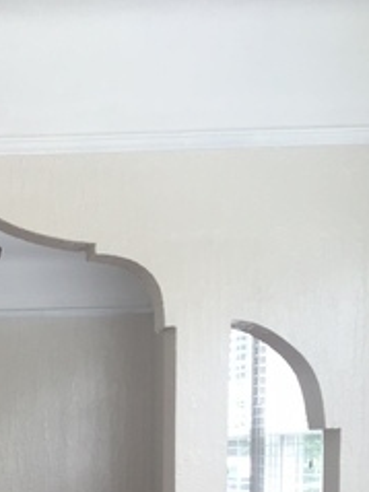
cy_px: 617
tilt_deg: -6.0
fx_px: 1152
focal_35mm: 81
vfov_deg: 22.0
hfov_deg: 17.0
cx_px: -122
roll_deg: +0.5
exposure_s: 1/40
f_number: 2.2
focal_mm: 4.15
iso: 32
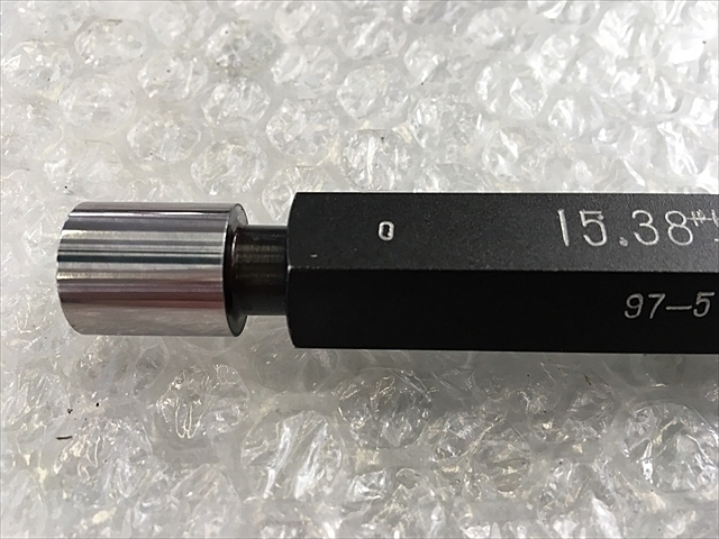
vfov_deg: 48.2
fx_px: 602
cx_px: 360
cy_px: 270
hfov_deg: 61.7
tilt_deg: -60.1
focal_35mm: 29
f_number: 2.2
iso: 25
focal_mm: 4.15
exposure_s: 1/30
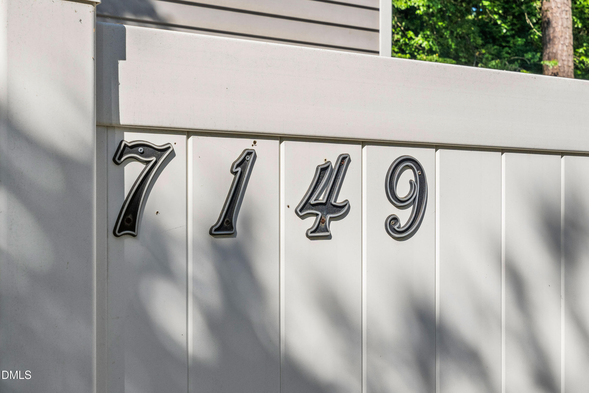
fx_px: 851
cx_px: 294
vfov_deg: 26.0
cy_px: 196
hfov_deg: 38.2
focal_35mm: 52
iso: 250
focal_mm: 35
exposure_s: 1/1250
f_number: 8
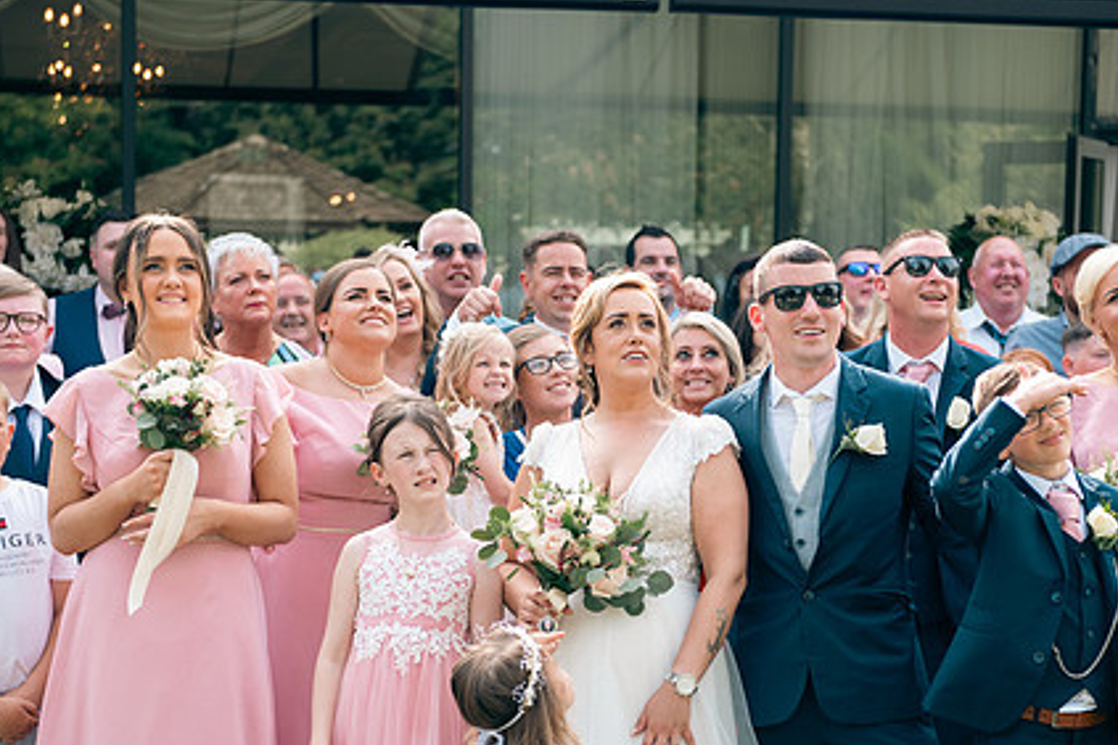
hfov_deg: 23.9
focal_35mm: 85
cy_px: 498
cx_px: 645
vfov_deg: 16.0
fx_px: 2640
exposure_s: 1/320
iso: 100
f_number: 3.5
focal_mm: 62
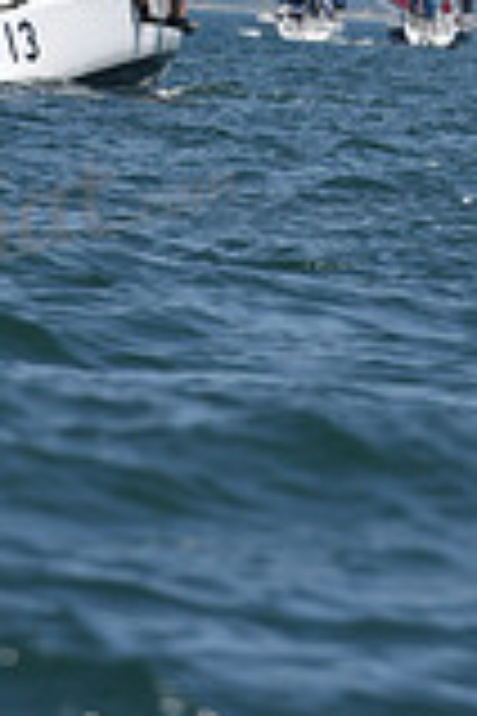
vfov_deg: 1.4
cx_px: 470
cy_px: -504
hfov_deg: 0.9
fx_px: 28936
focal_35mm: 1456
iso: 320
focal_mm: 400
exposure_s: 1/1600
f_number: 8
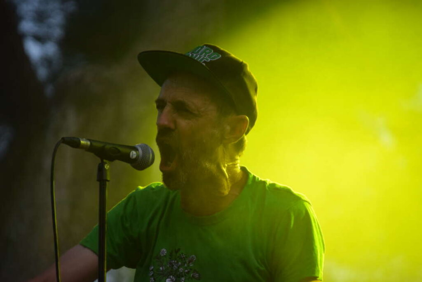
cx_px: 211
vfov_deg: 6.3
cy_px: 141
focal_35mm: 218
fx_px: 2550
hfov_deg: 9.5
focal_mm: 145
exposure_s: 1/500
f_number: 5
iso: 400
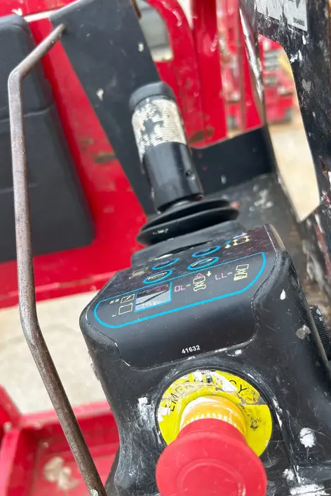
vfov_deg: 65.5
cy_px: 248
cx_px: 160
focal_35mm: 28
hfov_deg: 46.4
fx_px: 386
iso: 40
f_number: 1.5
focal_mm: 5.7
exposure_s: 1/282
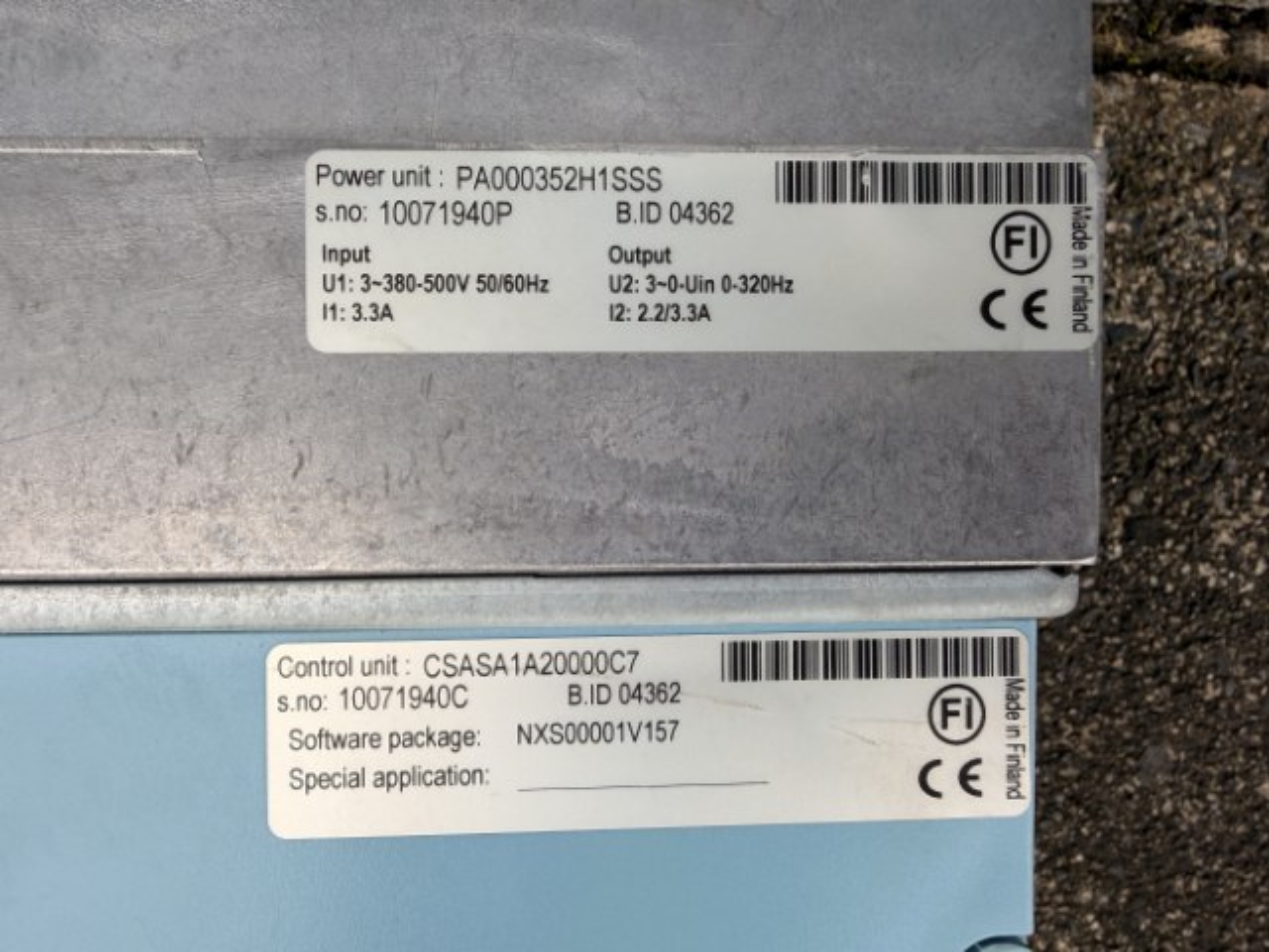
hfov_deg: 71.6
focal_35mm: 24
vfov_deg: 56.8
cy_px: 476
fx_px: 880
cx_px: 634
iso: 40
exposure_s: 1/507
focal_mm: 2.22
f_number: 2.2
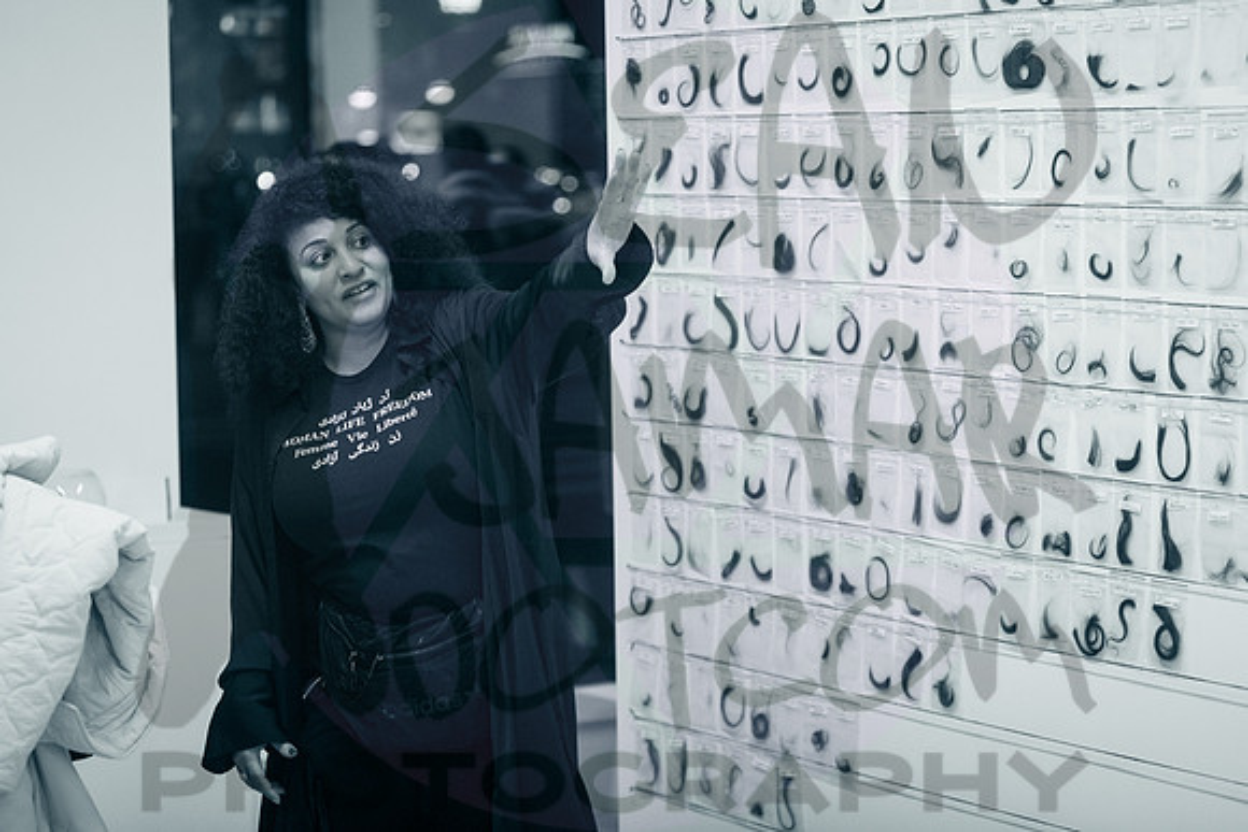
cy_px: 395
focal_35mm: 84
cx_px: 592
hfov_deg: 24.2
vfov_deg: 16.3
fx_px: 2916
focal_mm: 80
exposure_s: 1/500
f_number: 2.8
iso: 3200
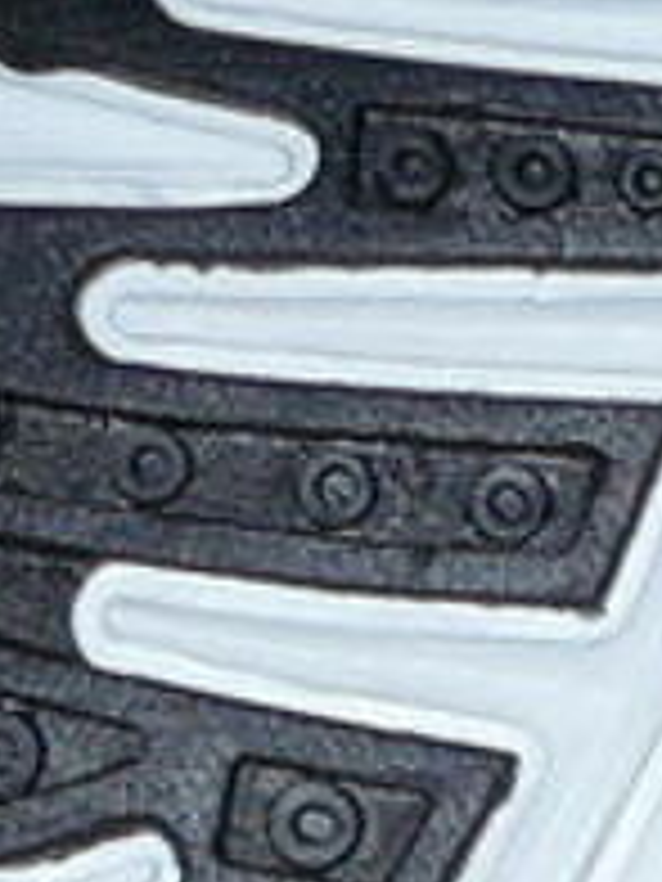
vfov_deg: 7.9
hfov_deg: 5.9
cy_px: 1442
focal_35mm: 245
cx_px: 1369
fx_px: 6247
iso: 100
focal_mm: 6
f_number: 2.8
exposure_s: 1/50
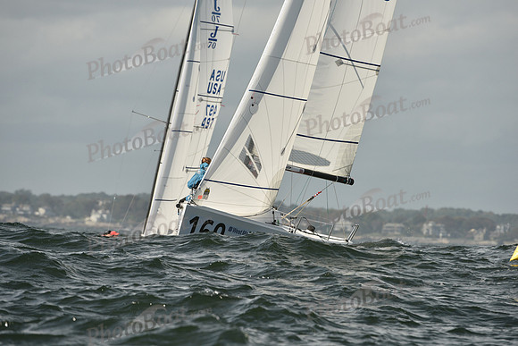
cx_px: 259
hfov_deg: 5.2
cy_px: 173
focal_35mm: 400
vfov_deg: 3.4
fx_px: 5757
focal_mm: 400
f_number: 7.1
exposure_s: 1/1600
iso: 320
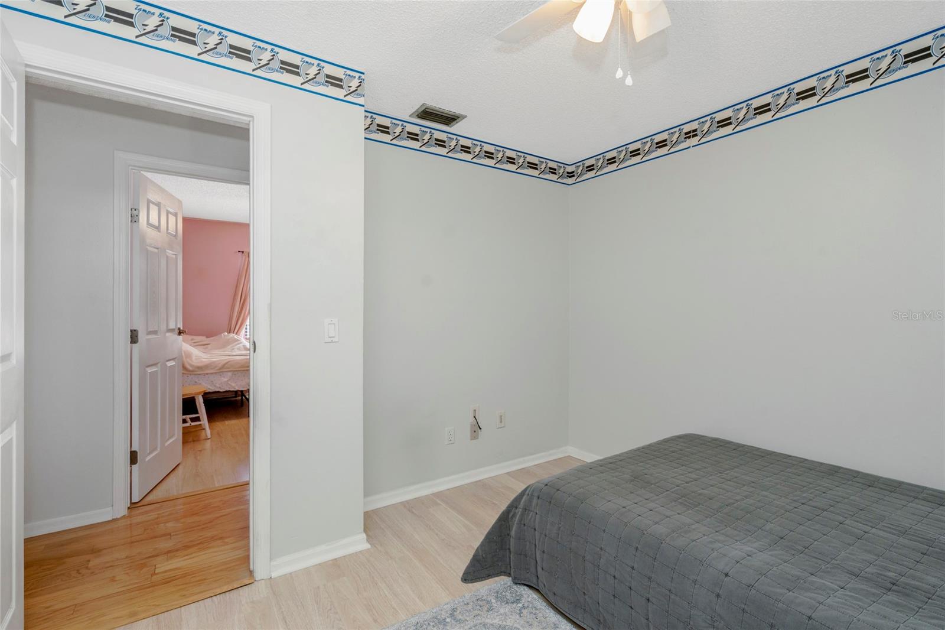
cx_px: 472
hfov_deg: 96.7
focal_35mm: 16
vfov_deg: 73.7
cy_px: 315
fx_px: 420
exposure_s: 1/60
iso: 1000
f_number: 6.7
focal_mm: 16
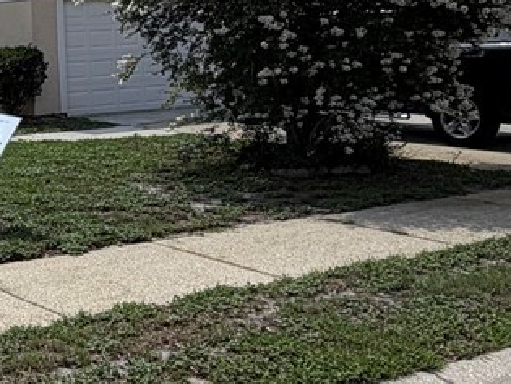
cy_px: 84
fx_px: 1049
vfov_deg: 20.6
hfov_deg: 24.6
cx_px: -114
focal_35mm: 71
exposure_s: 1/985
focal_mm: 2.22
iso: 20
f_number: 2.2
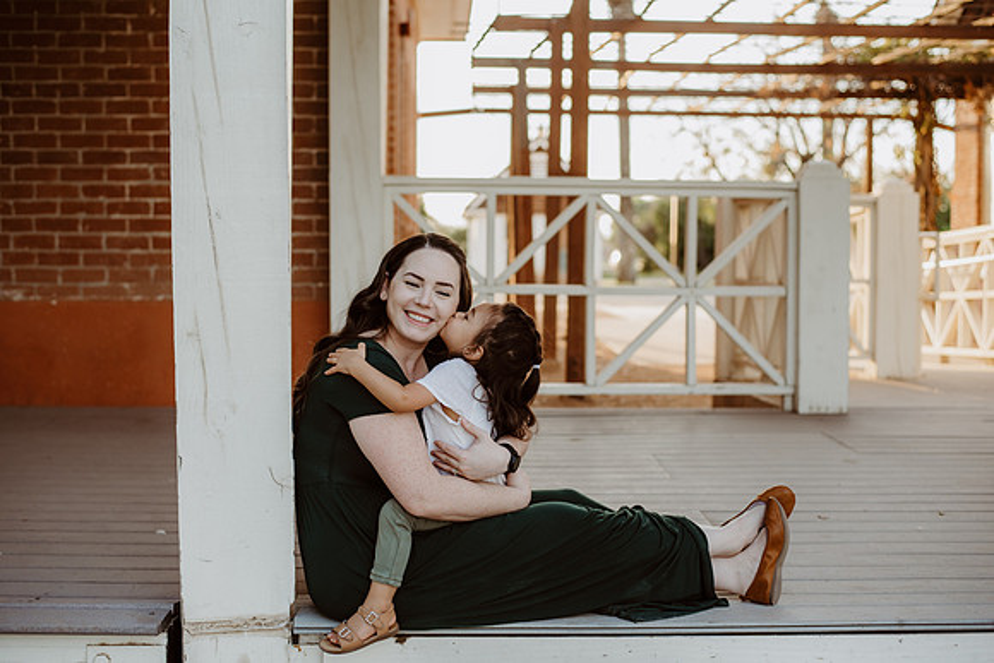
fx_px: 1381
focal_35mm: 50
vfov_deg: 27.0
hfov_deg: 39.6
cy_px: 332
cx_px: 497
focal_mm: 50
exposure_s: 1/250
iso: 200
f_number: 2.8
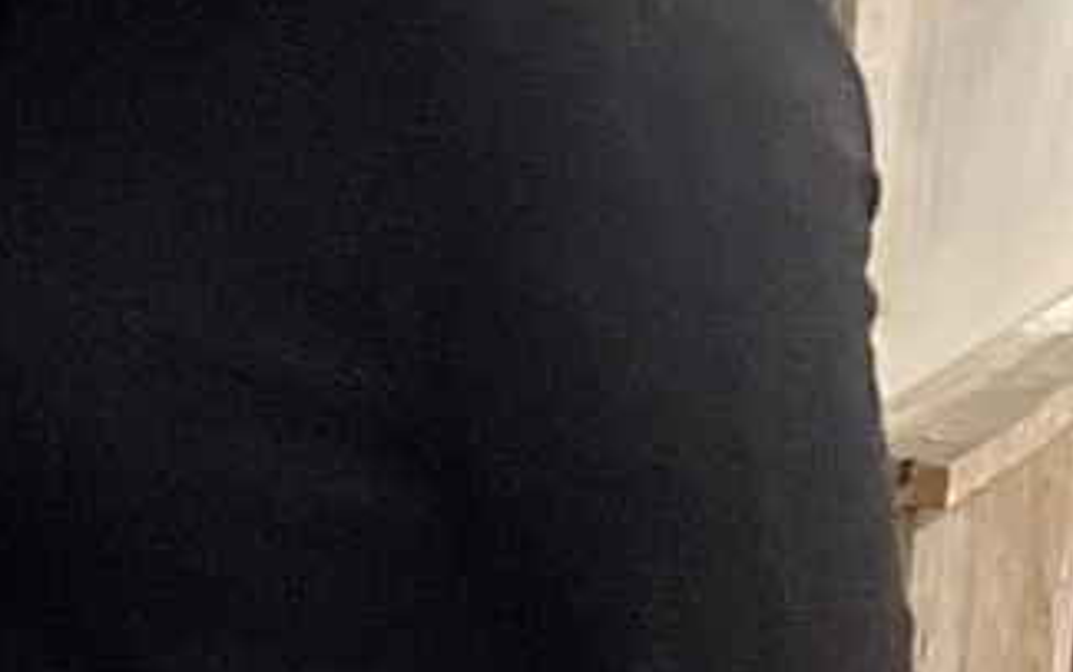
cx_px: 109
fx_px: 1990
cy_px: -245
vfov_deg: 17.7
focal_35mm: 68
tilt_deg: -14.8
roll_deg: -1.5
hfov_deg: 29.0
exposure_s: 1/25
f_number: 1.5
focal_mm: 5.7
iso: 640
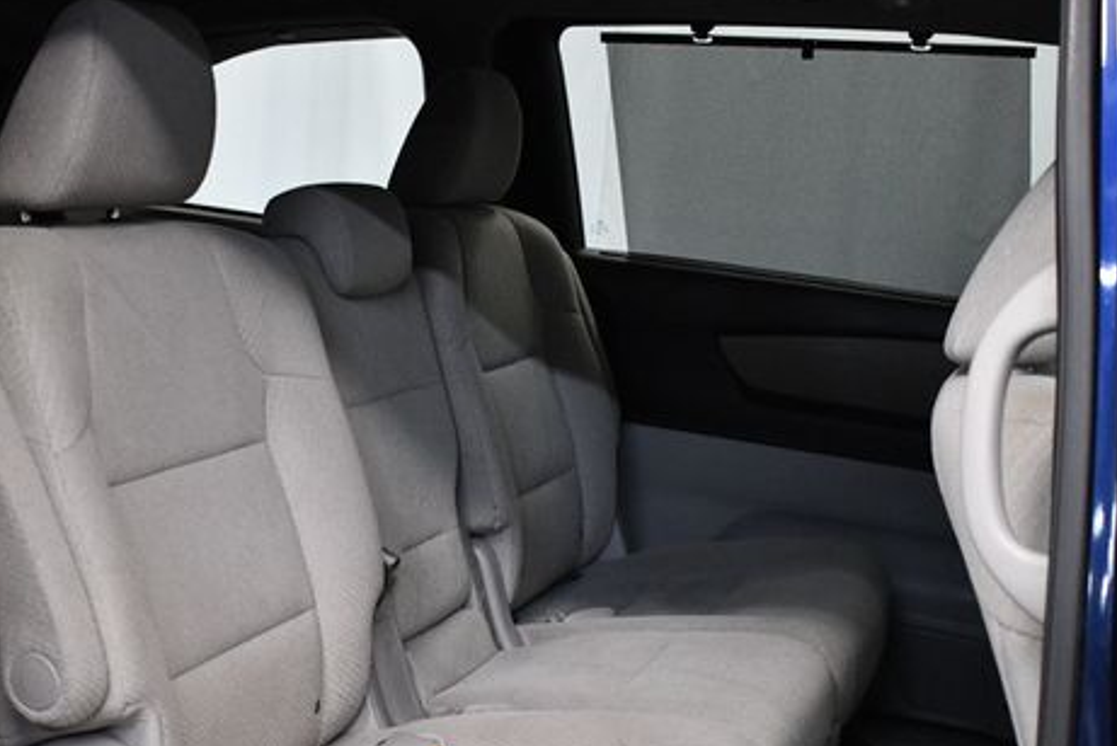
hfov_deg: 39.5
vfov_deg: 26.9
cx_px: 494
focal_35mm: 50
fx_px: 1552
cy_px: 501
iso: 2500
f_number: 3.5
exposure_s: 1/125
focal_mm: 18
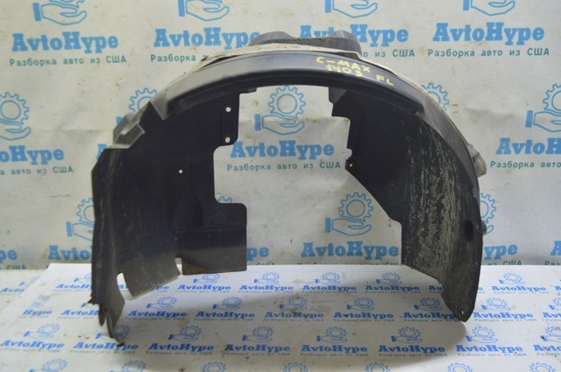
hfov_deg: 55.2
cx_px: 280
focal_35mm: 34
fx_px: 537
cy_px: 186
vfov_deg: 38.3
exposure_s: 1/20
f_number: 5.6
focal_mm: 23
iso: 400
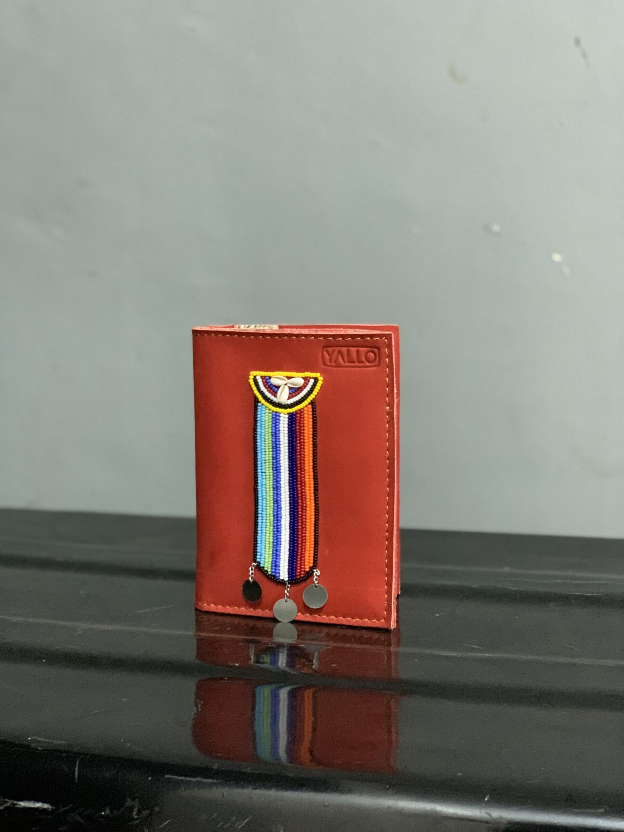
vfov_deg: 36.8
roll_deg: -0.9
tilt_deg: -5.6
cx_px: 312
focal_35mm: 52
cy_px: 416
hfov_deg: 28.0
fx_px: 1250
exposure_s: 1/25
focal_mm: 6
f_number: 2.4
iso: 640
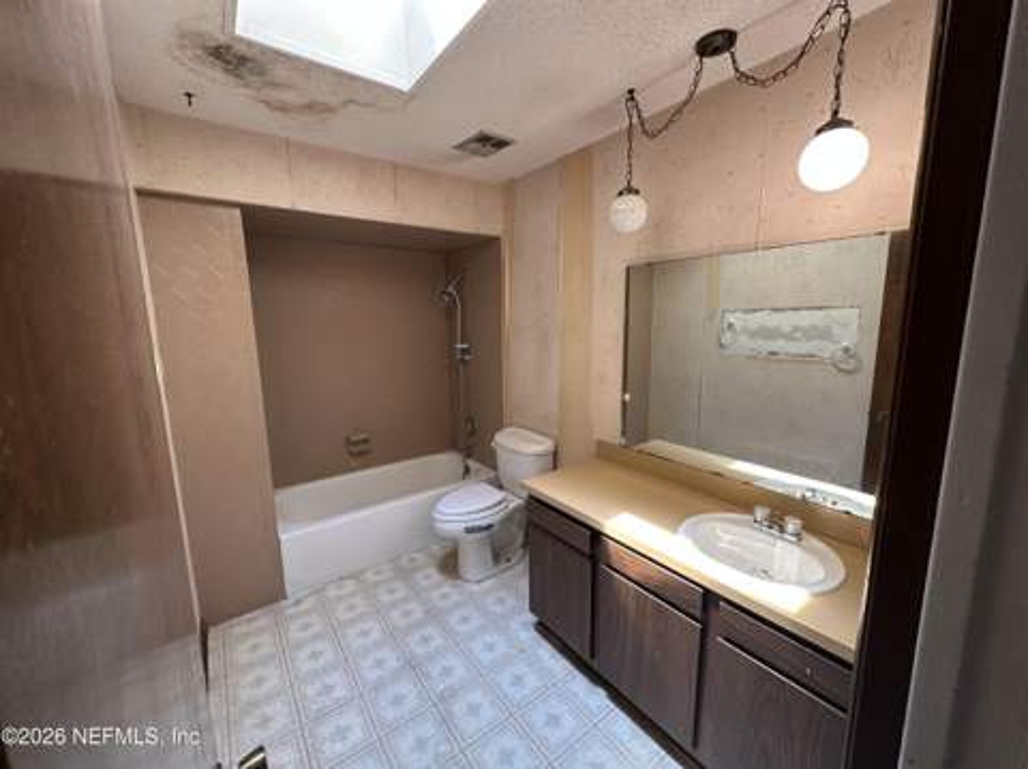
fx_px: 415
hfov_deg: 102.1
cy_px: 384
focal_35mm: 14
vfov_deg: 85.6
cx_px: 514
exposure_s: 1/60
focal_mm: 2.22
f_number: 2.2
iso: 200
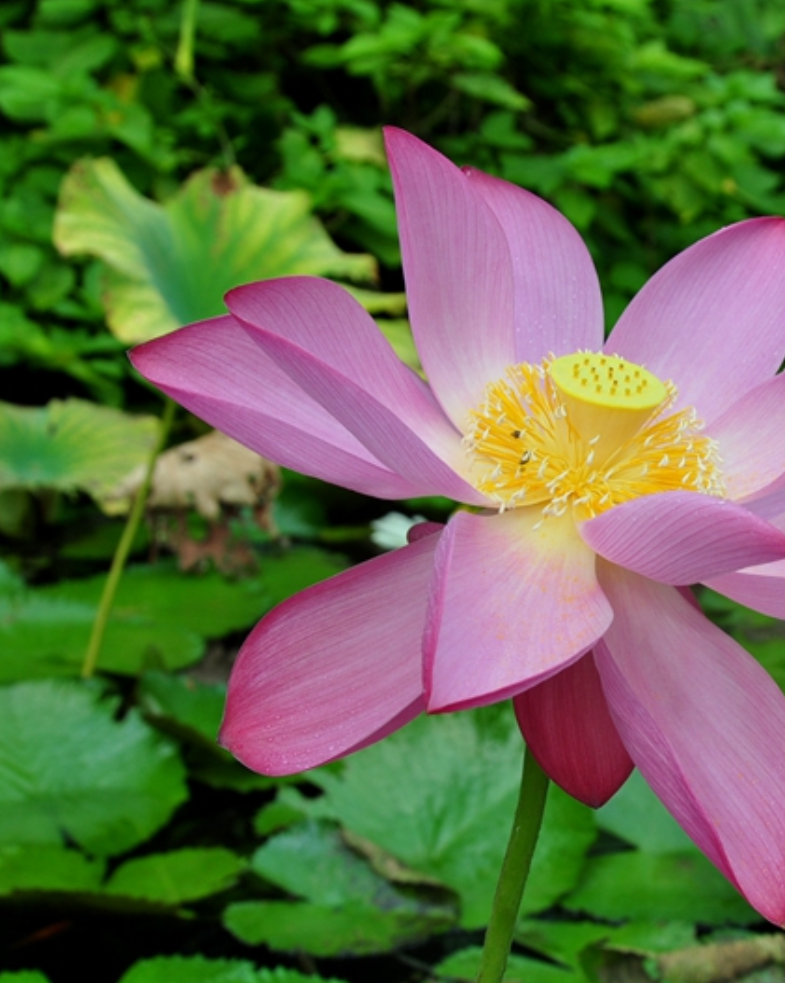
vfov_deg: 25.5
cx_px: 578
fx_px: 2172
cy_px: 493
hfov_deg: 20.3
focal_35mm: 75
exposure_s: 1/160
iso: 200
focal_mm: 35
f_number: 10
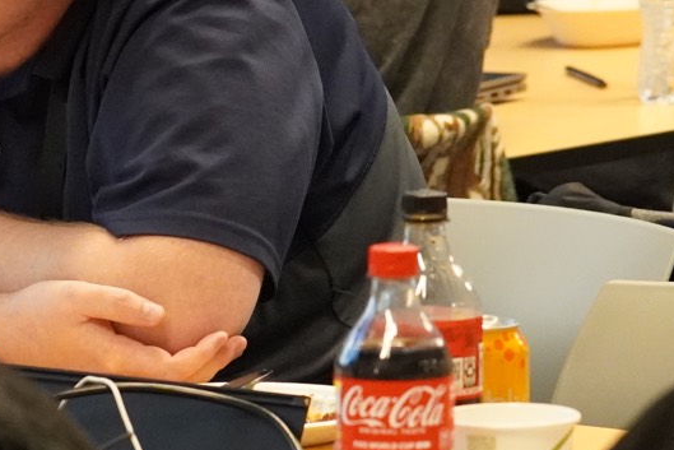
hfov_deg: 5.4
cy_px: 122
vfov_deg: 3.6
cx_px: 93
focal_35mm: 383
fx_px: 7167
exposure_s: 1/160
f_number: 4
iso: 5000
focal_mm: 75
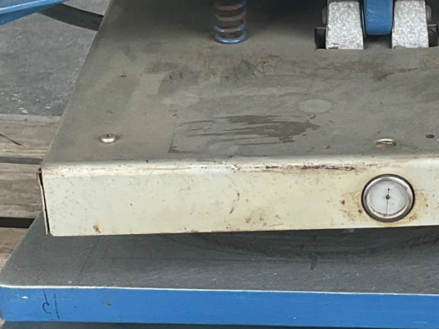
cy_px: 222
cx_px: 404
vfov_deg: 13.4
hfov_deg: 17.6
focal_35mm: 110
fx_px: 1395
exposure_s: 1/122
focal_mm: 3
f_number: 1.8
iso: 32
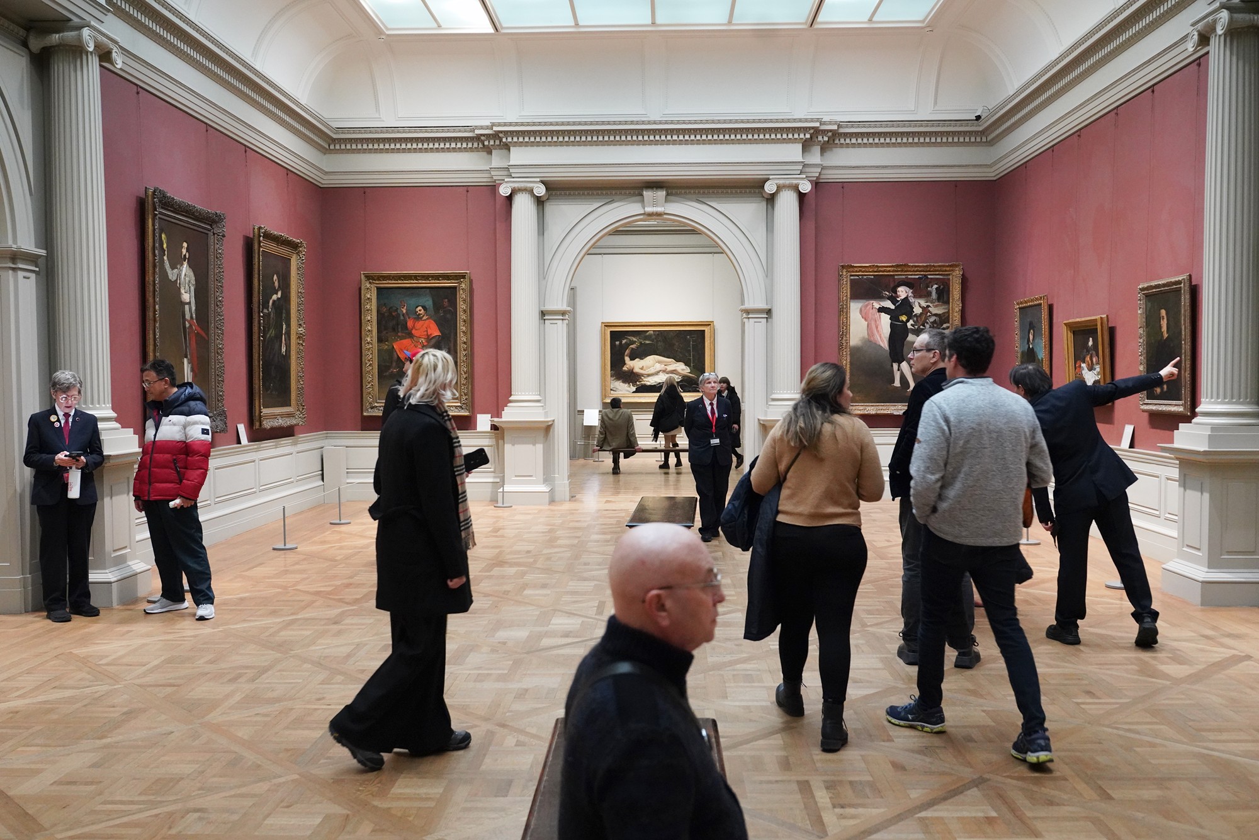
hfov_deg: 57.2
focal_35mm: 33
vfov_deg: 40.0
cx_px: 630
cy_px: 420
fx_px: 1154
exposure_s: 1/100
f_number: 4
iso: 6400
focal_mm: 33
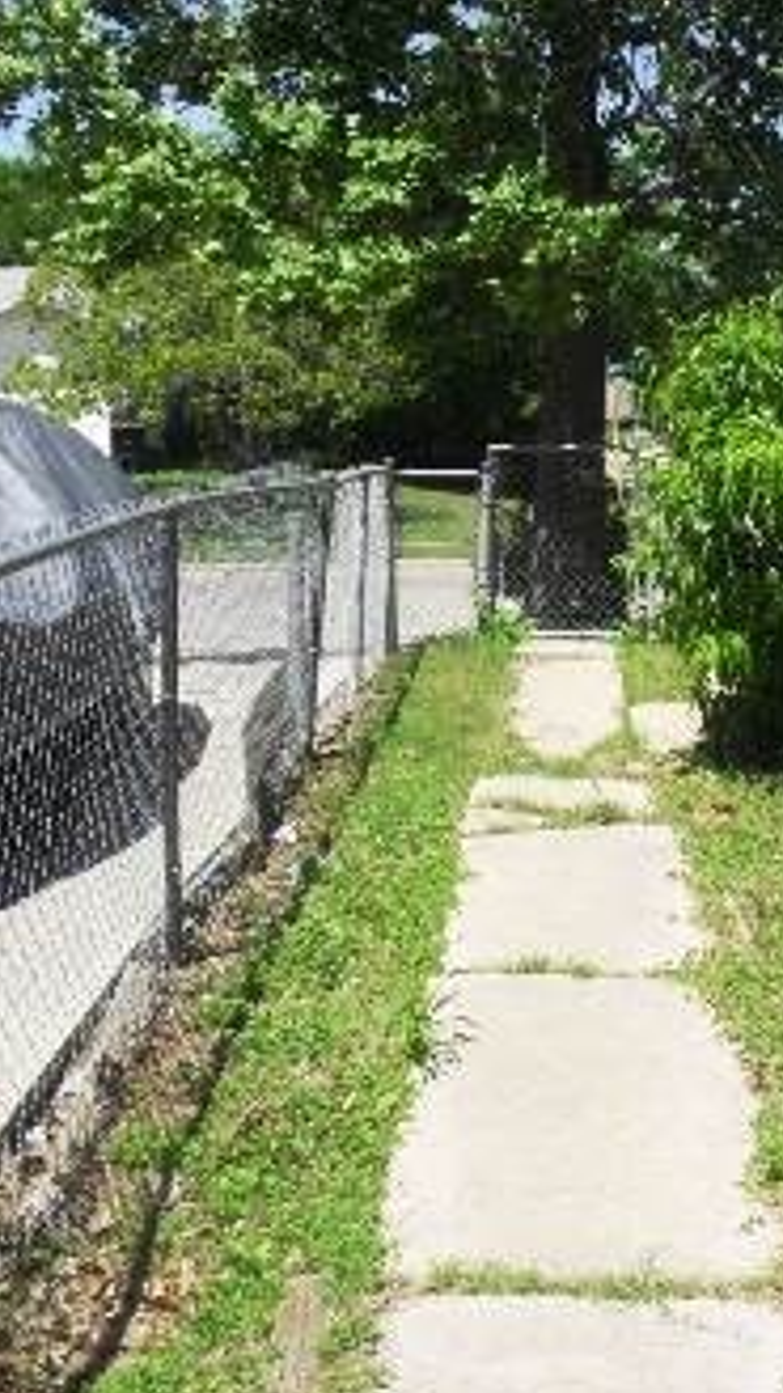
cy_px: 707
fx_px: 1920
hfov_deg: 21.8
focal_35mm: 52
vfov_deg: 39.9
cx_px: 876
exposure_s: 1/250
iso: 100
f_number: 8.4
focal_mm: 6.3
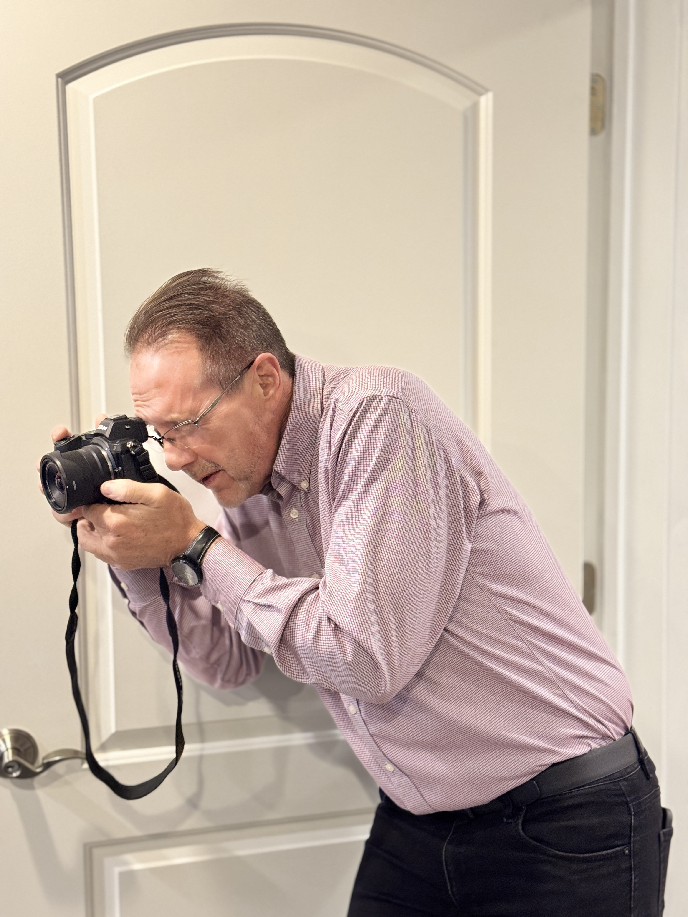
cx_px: 344
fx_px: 1272
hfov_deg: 30.3
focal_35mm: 48
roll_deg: +0.7
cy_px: 458
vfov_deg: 39.7
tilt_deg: -6.5
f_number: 1.78
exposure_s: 1/40
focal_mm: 6.76
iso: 320
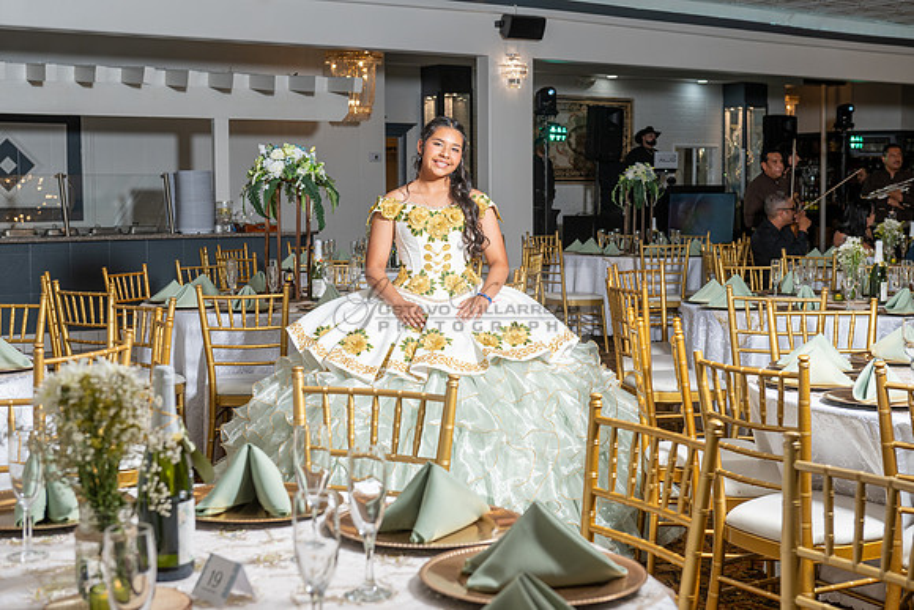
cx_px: 457
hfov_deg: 39.6
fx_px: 1270
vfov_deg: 27.0
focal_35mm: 50
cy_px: 305
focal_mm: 50
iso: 200
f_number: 5.6
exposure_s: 1/160
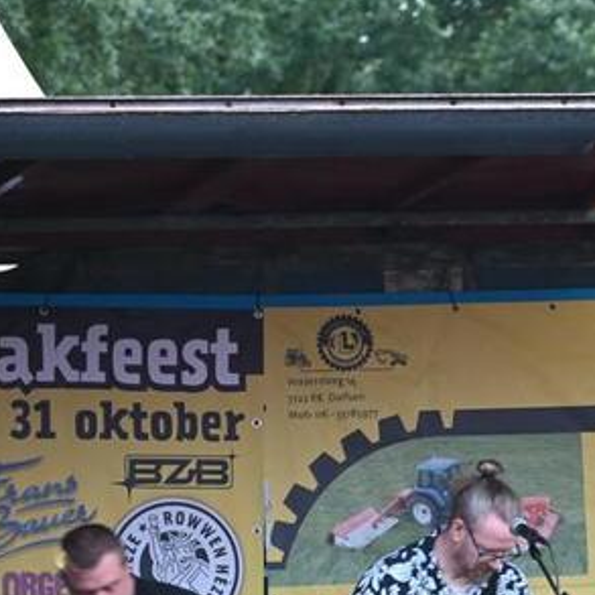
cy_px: 631
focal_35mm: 287
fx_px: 5581
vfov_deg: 6.1
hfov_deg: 6.1
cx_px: 804
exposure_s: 1/30
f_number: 4.5
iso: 1000
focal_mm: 100
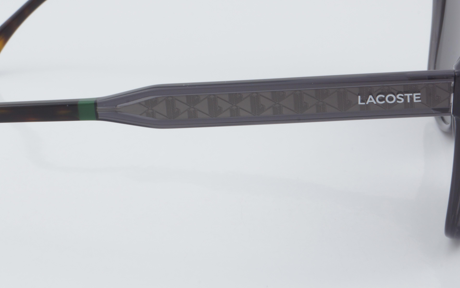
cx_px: 151
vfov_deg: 10.9
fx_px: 1504
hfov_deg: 17.3
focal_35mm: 120
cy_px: 82
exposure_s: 1/3
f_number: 32
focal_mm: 50
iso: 100
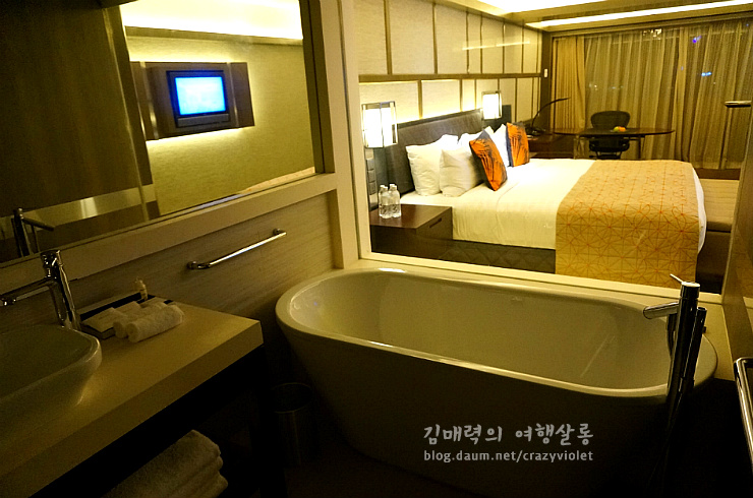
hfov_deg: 73.9
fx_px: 501
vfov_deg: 52.9
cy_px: 249
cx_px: 376
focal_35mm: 24
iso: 3200
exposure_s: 1/80
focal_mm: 16
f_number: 3.5
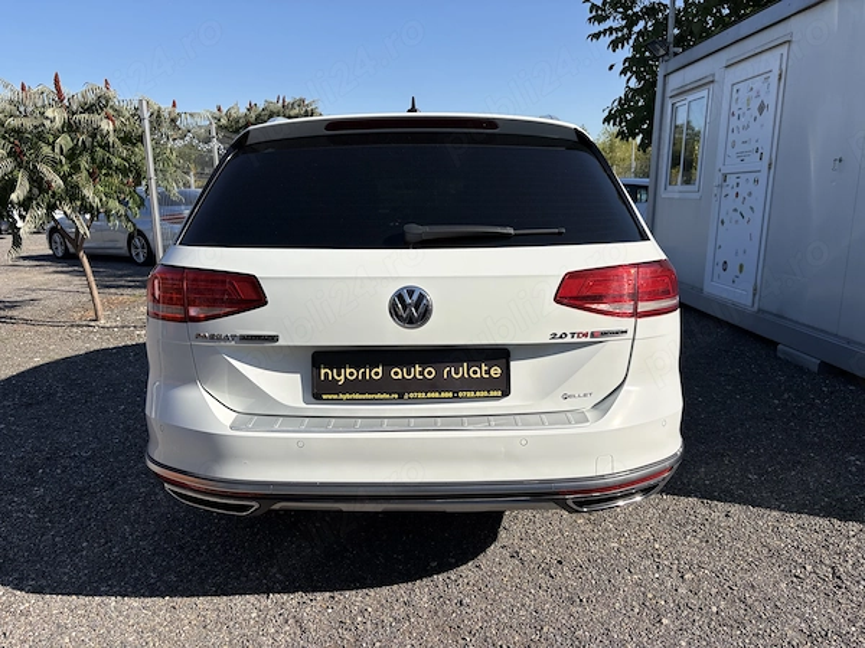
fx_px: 650
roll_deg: +1.5
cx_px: 432
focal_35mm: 26
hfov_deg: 67.3
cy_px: 324
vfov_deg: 53.1
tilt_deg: -11.7
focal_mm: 5.96
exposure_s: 1/3623
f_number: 1.6
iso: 50
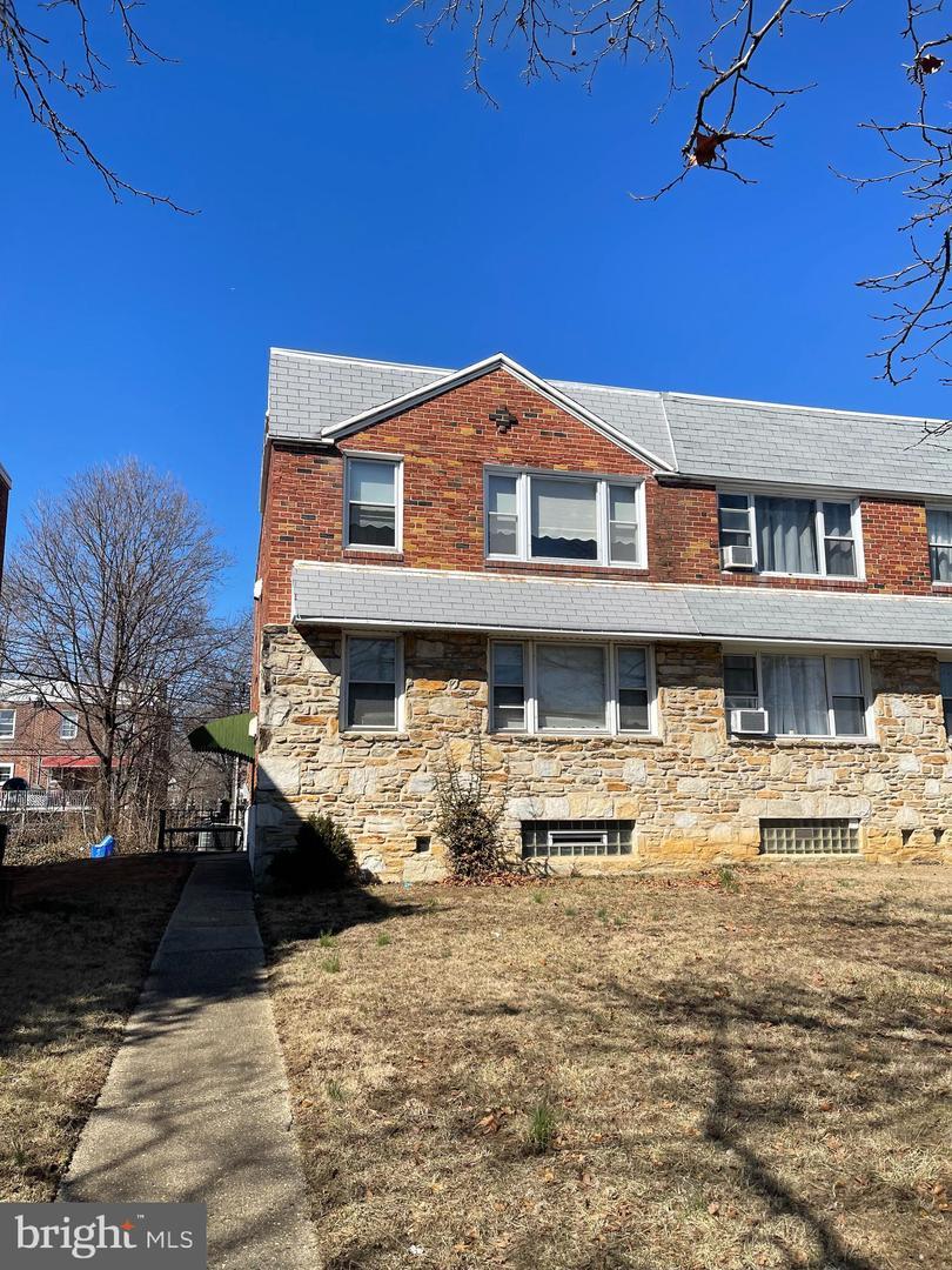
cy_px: 635
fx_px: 917
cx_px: 476
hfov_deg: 54.9
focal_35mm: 25
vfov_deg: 69.4
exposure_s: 1/3922
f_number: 1.6
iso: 32
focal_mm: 5.1
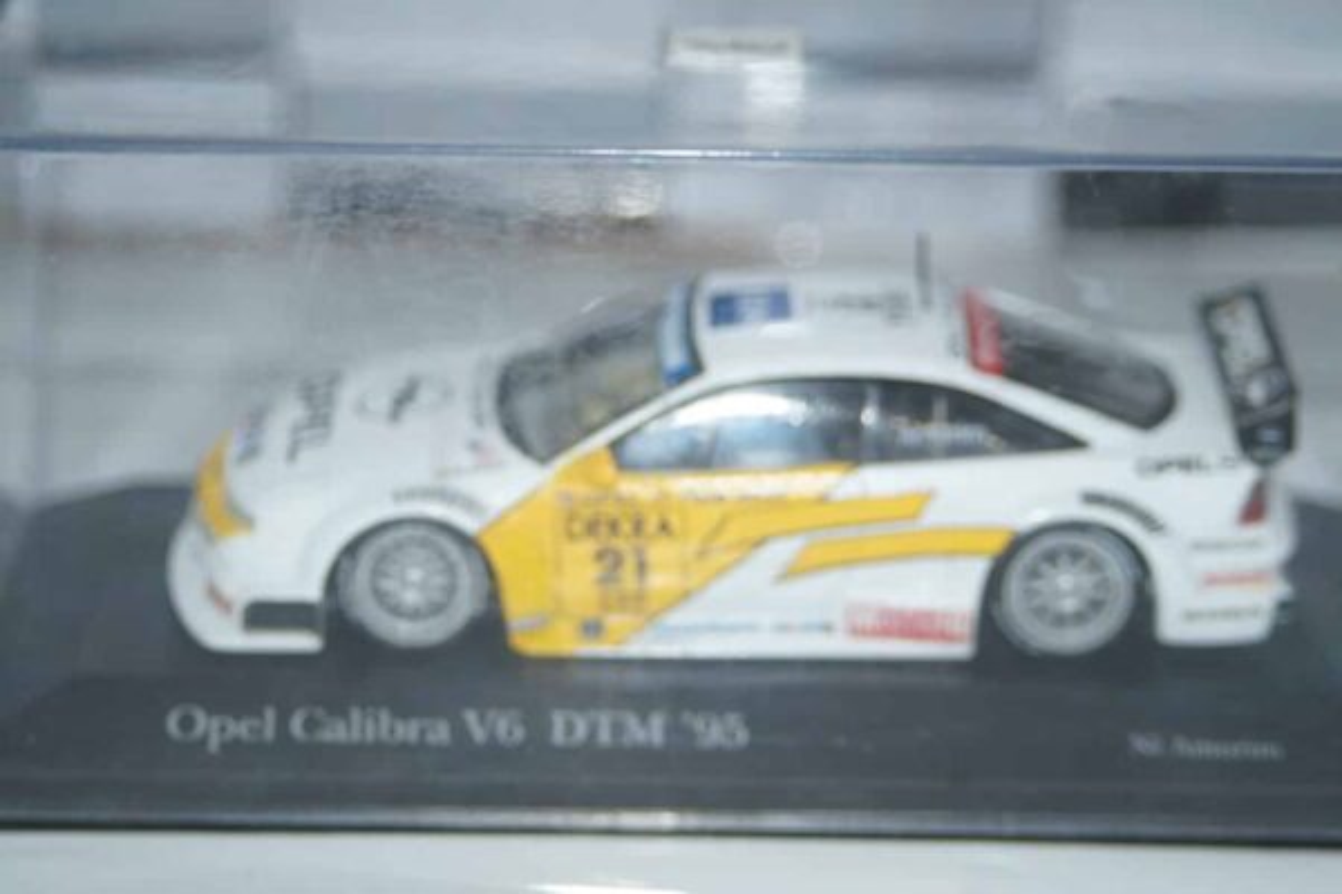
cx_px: 671
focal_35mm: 120
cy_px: 447
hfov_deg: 17.1
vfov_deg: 11.4
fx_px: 4473
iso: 400
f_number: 5.6
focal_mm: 80
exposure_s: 1/100
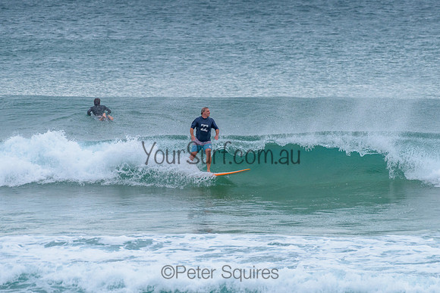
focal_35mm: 613
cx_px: 214
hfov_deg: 3.4
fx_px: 7496
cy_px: 143
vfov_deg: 2.2
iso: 640
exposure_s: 1/2000
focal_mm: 500
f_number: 5.6
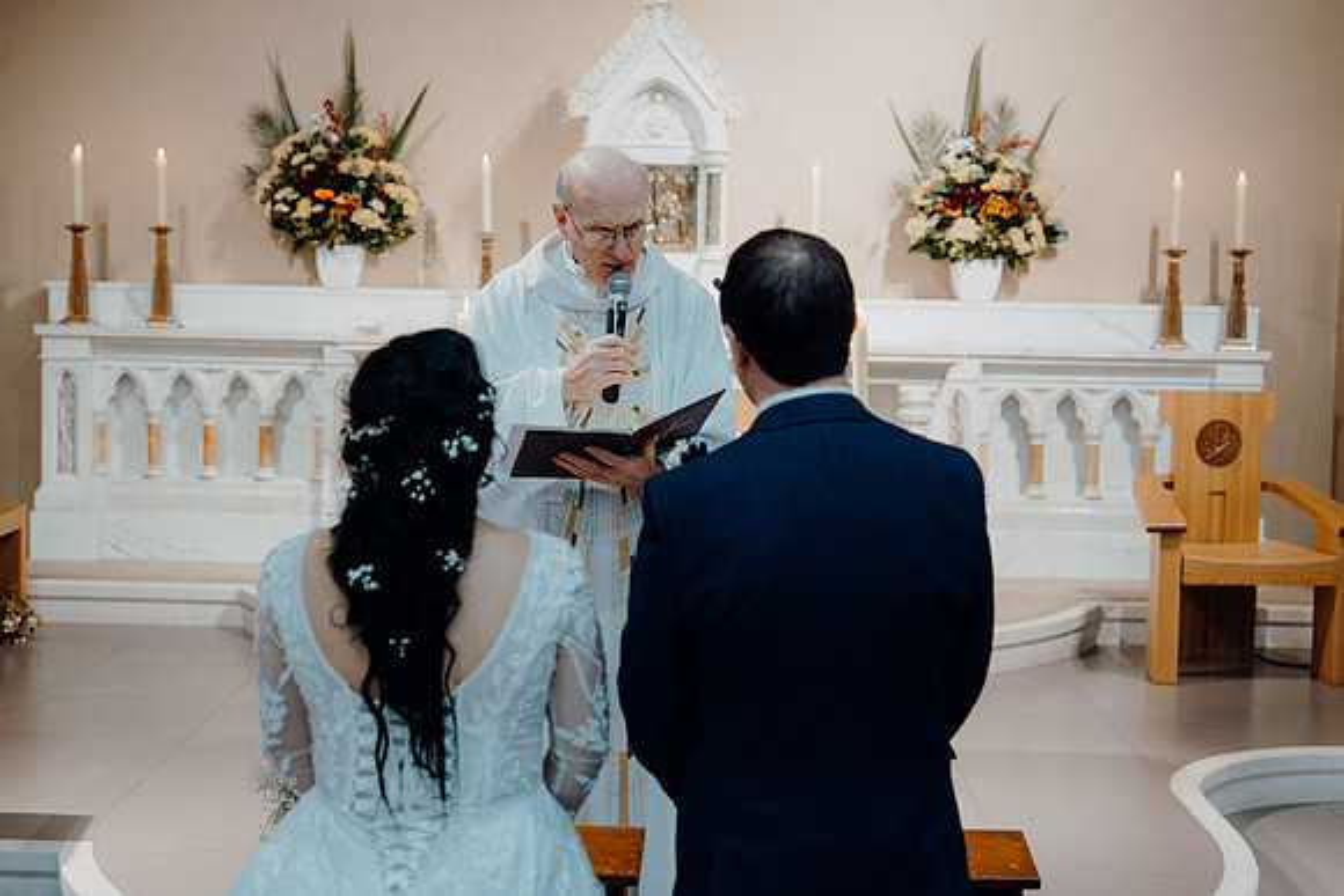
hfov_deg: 34.5
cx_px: 672
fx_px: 2166
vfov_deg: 23.4
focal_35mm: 58
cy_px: 448
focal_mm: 58
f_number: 3.5
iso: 1600
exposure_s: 1/160
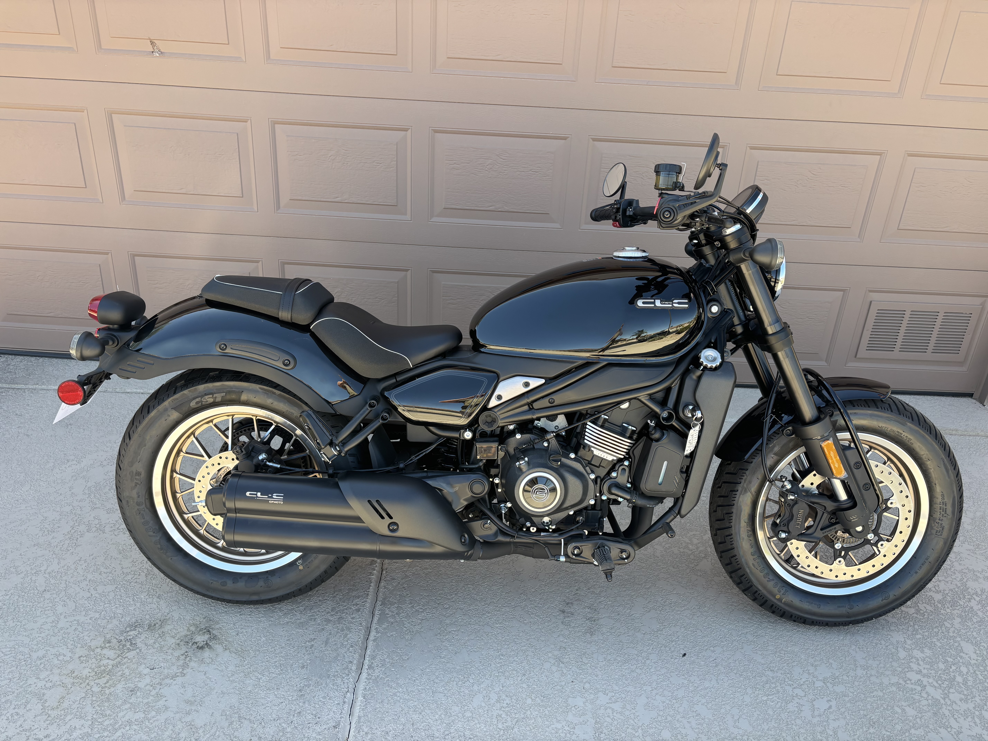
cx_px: 494
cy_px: 370
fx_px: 742
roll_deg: -2.5
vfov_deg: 53.1
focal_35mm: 26
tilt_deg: -25.0
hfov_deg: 67.3
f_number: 1.6
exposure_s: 1/291
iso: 50
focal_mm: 5.96
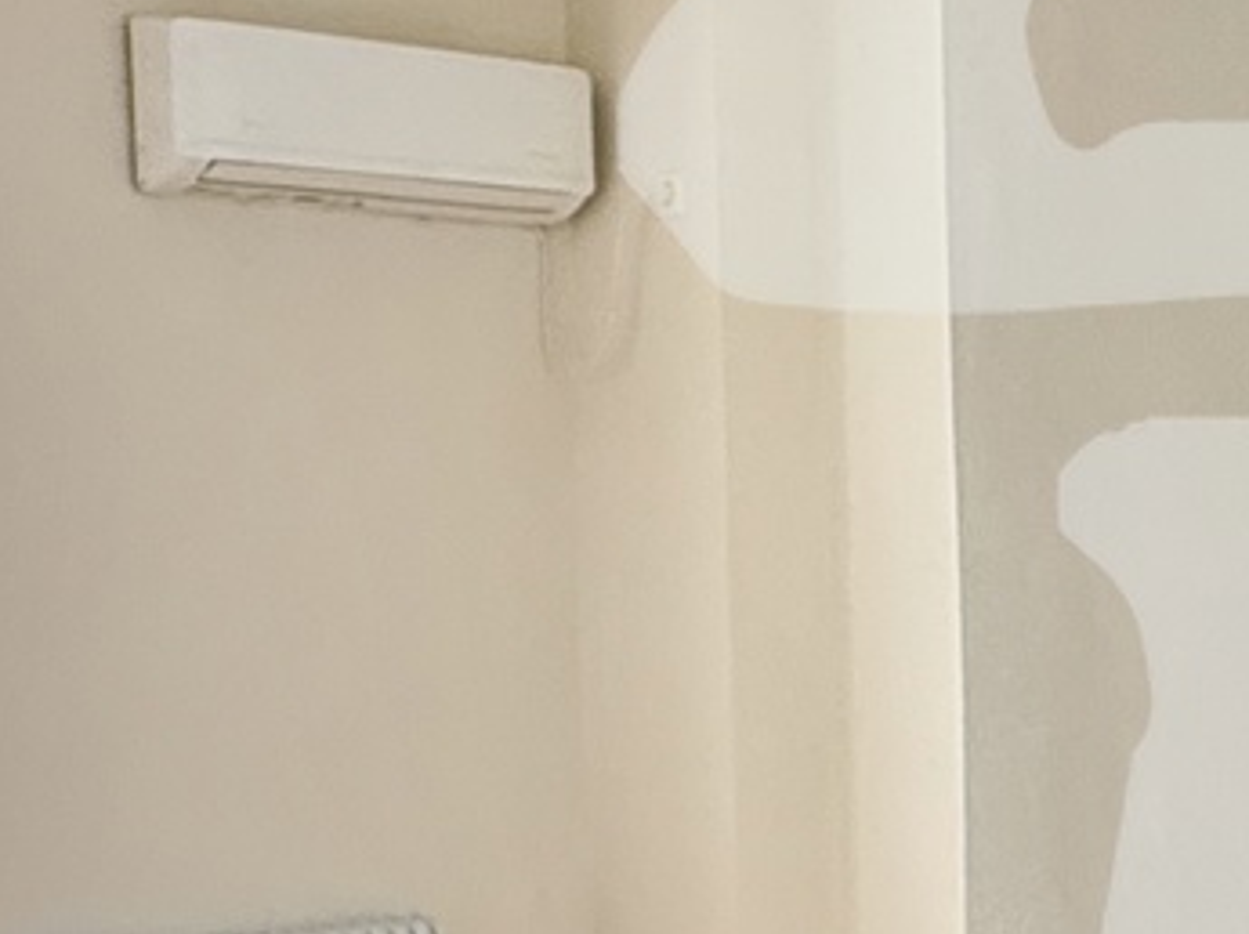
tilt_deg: -3.5
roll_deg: -0.3
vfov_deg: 18.7
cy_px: 710
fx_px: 2811
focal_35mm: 78
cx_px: 1897
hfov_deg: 21.0
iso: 320
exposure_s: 1/82
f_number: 2.2
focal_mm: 2.22
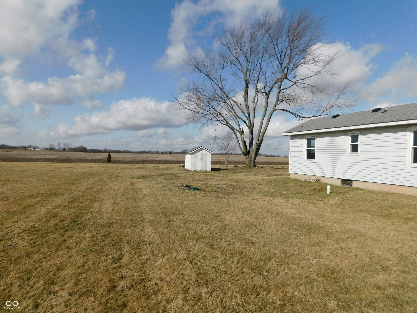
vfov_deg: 58.9
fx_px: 277
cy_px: 156
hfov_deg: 73.9
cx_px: 208
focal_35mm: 23
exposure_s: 1/800
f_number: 6
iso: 125
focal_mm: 4
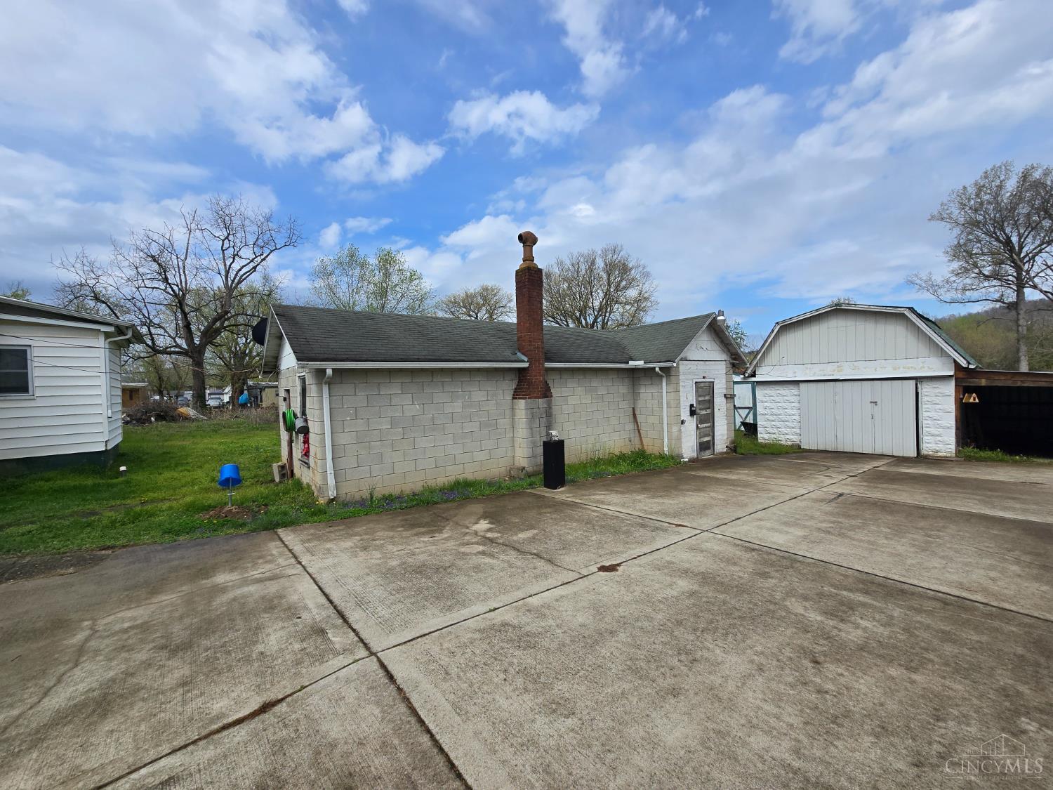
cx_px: 526
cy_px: 395
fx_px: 395
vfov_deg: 89.9
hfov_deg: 106.2
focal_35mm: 13
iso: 50
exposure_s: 1/3446
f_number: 2.2
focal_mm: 2.2
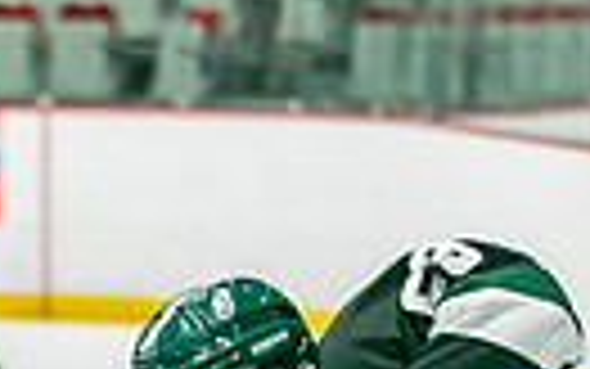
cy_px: 850
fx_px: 10923
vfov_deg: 1.9
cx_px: 41
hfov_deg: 3.1
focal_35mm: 679
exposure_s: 1/640
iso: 320
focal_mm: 88
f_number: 3.2
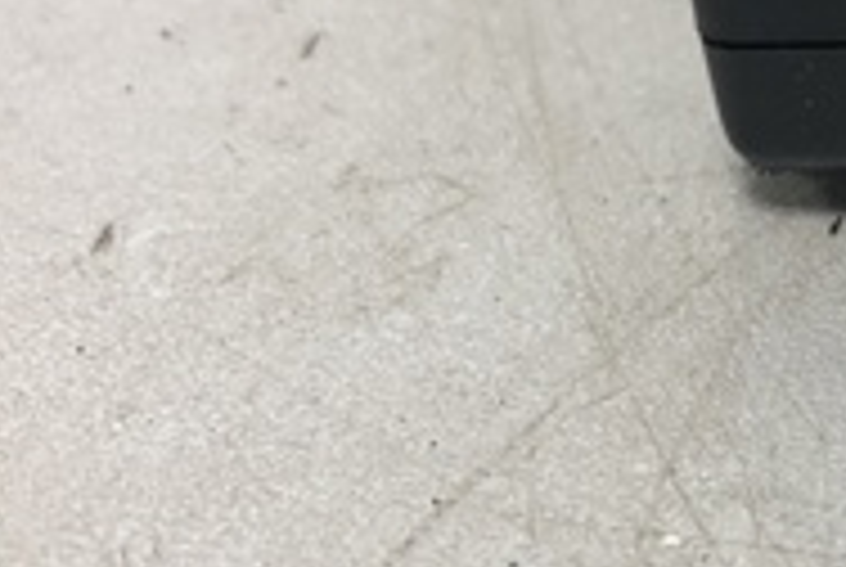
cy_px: 234
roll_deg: -1.1
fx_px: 2330
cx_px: 1125
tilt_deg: -36.3
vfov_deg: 13.9
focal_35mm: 99
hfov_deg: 18.9
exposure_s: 1/33
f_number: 1.8
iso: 40
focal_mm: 4
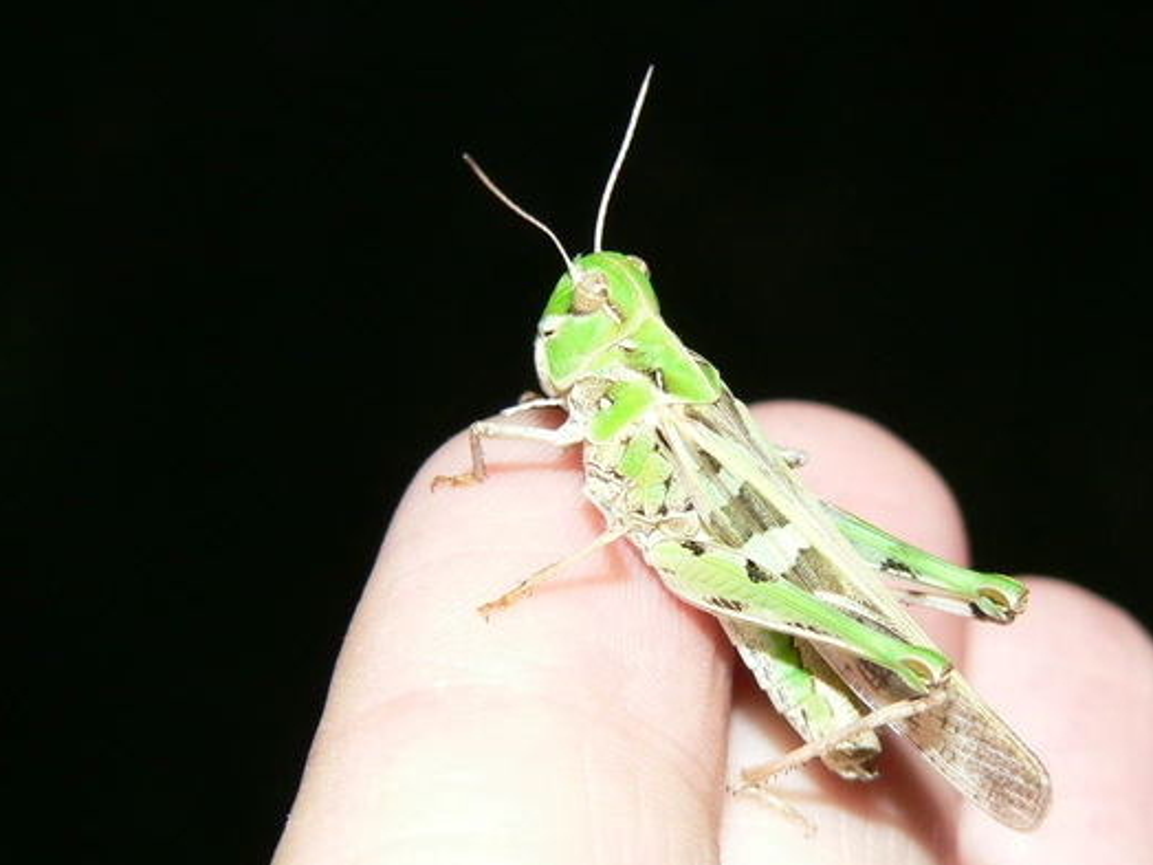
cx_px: 662
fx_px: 4230
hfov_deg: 15.5
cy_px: 511
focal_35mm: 127
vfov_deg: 11.7
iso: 100
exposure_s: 1/125
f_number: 4
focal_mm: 17.2
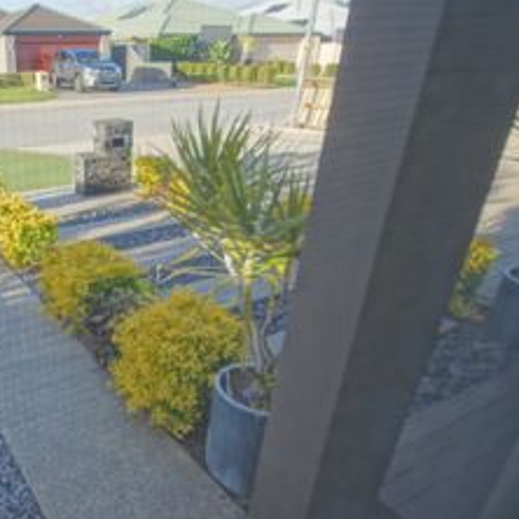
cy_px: 289
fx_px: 458
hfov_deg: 53.9
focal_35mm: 27
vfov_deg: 58.9
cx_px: 84
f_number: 4
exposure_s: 1/60
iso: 100
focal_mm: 10
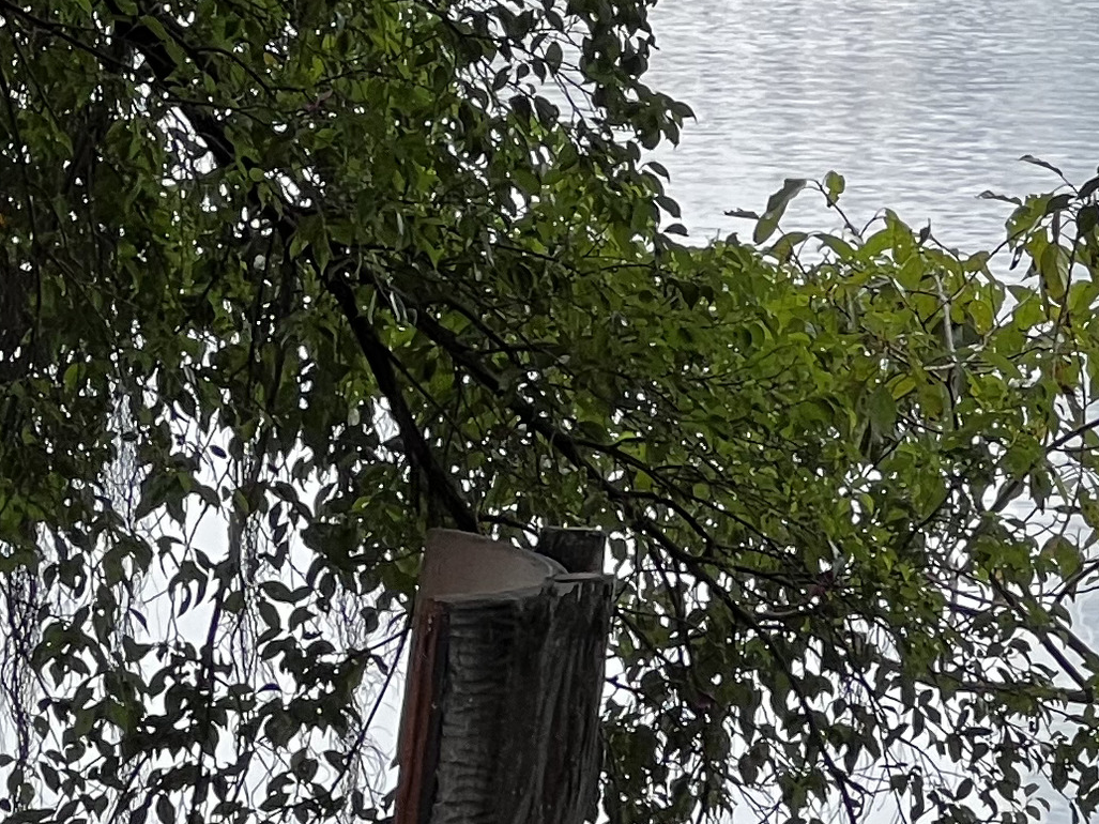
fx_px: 9523
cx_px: 256
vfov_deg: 5.0
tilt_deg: -4.7
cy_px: 454
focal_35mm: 300
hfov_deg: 6.6
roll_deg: +0.5
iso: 64
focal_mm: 9
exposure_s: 1/99
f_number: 2.8
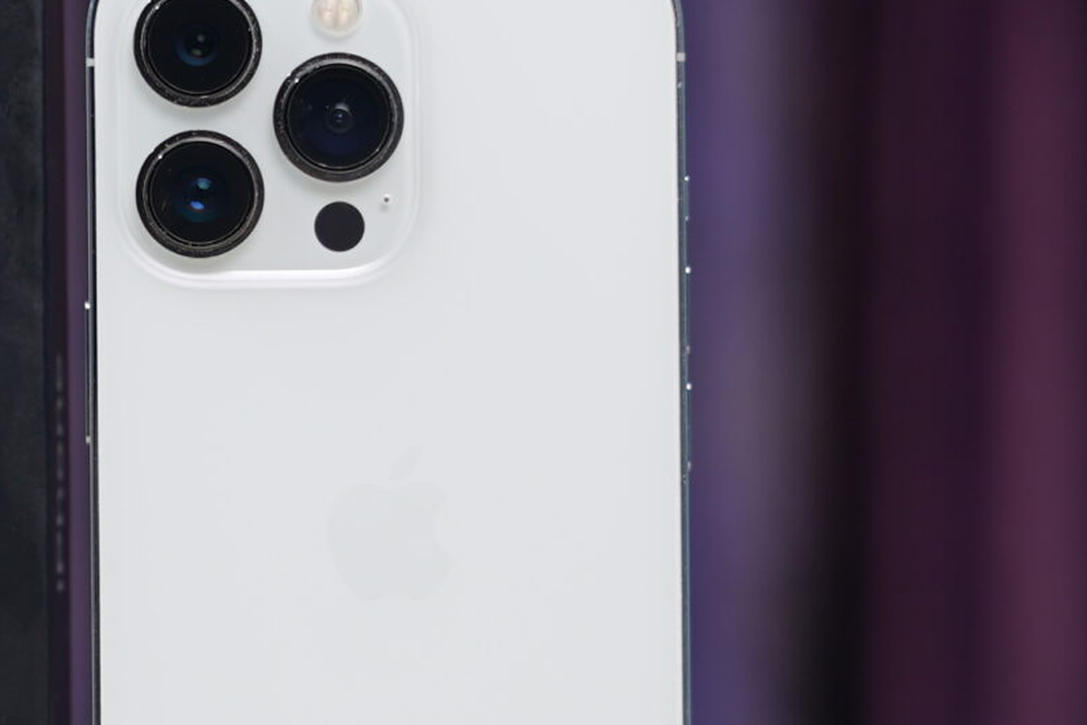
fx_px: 4833
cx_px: 52
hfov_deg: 12.7
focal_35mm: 160
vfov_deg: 8.6
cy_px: 420
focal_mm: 50
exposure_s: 1/100
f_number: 2.2
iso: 250
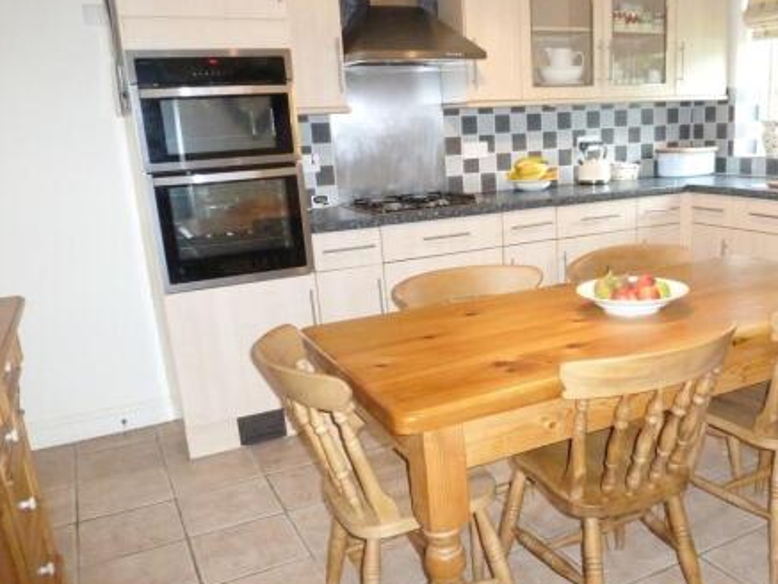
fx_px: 719
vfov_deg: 44.0
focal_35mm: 32
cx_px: 501
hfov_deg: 55.9
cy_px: 341
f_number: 3.3
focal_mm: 4.3
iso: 500
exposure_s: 1/60
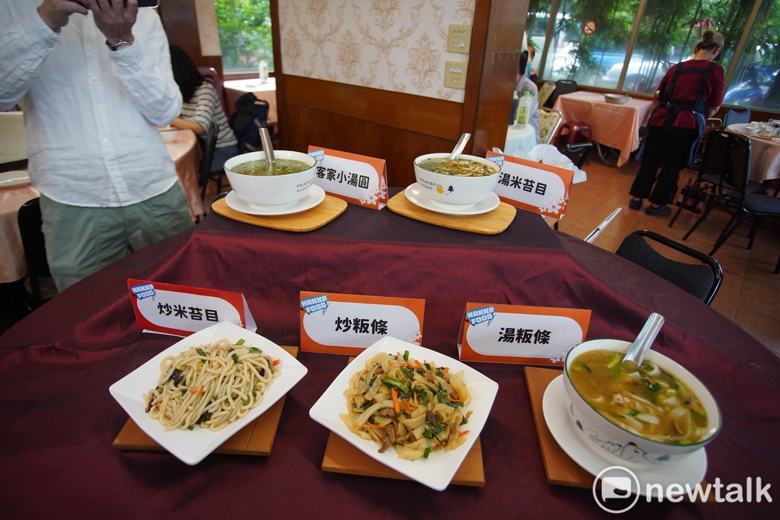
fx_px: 412
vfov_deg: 64.6
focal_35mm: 19
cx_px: 390
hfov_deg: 86.9
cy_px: 260
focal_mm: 19
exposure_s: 1/60
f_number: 4
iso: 800
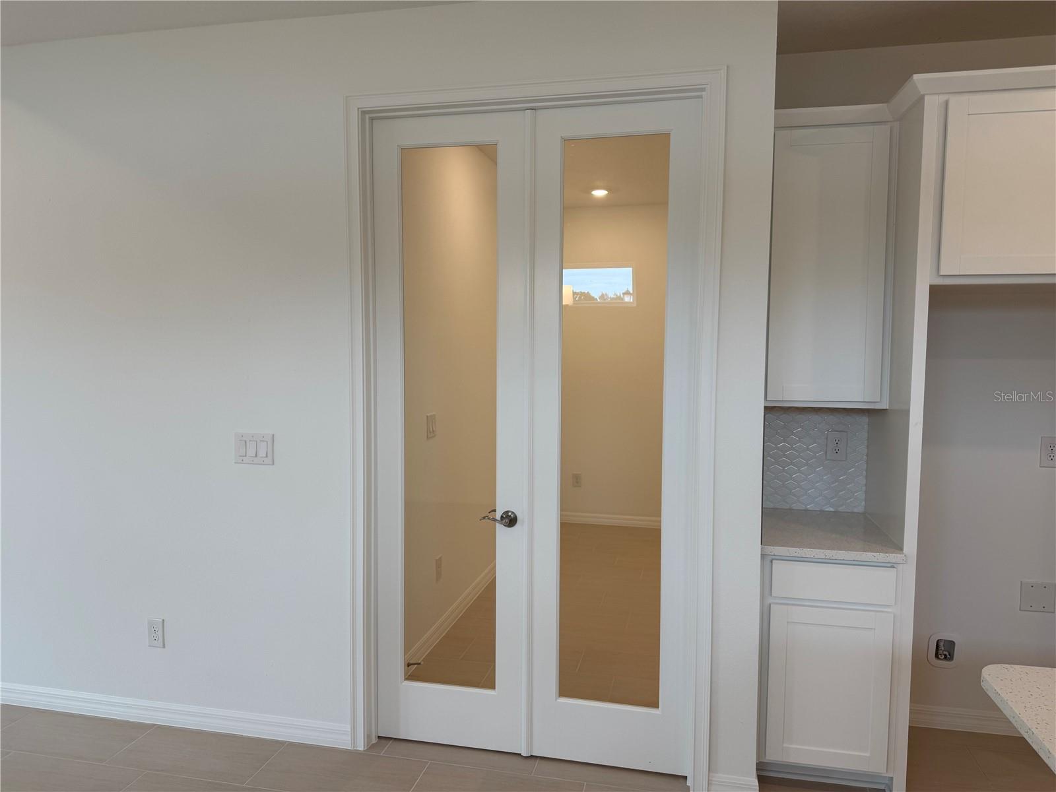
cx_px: 528
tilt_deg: -3.4
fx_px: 732
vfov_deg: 56.8
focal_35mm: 24
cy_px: 396
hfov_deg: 71.6
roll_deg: +0.0
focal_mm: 6.76
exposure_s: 1/130
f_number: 1.78
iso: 50
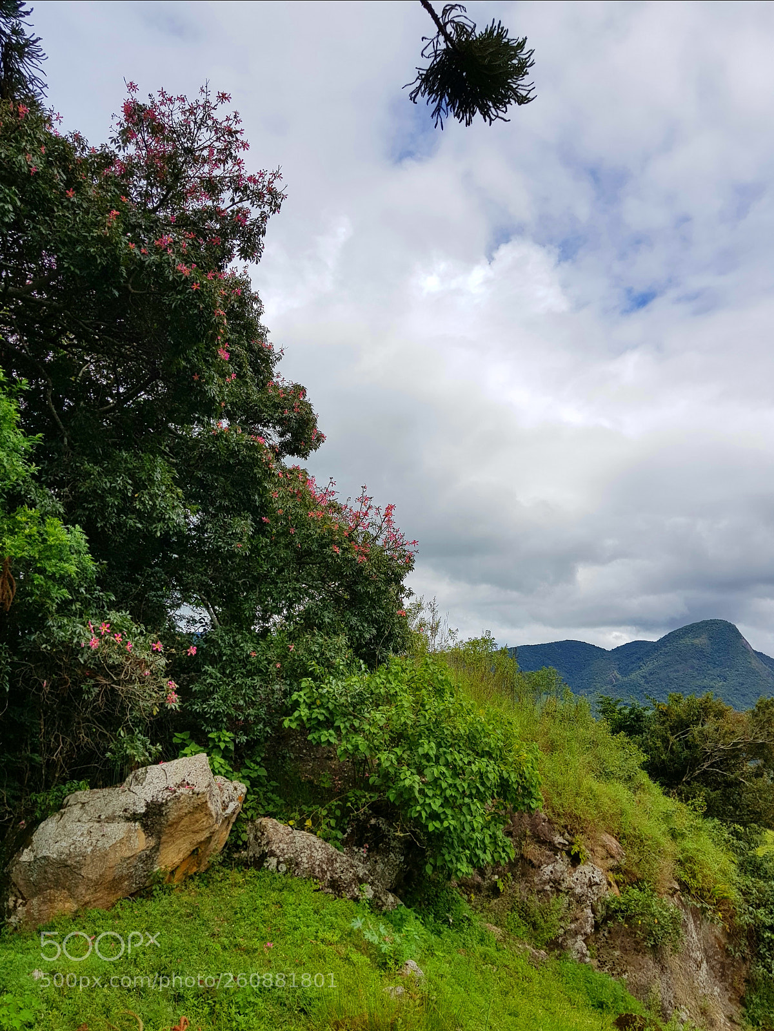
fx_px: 775
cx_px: 387
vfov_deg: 67.3
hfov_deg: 53.1
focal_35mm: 26
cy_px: 516
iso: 40
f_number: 1.7
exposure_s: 1/2944
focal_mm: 4.2
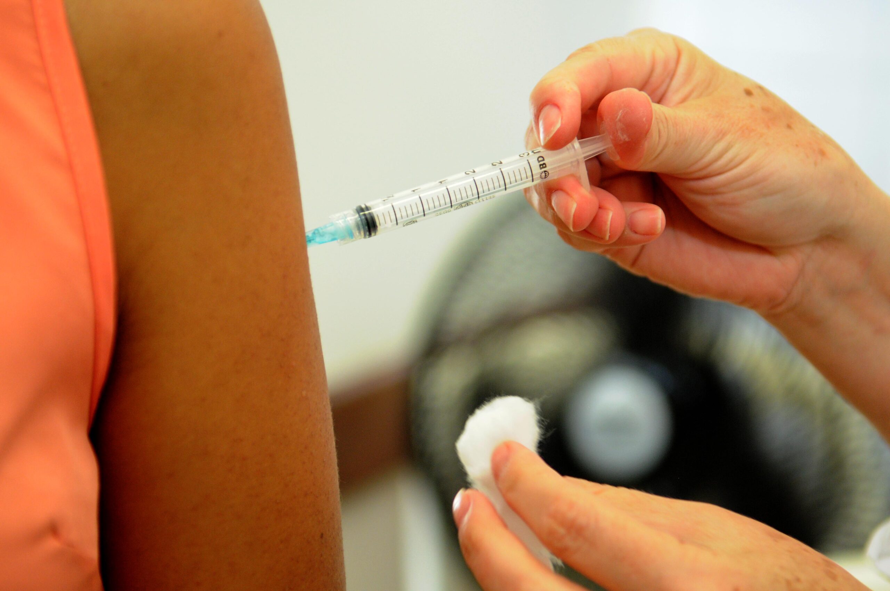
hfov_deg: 24.6
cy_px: 296
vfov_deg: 16.5
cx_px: 445
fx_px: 2037
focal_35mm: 82
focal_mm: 55
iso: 1000
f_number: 2.8
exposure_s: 1/160
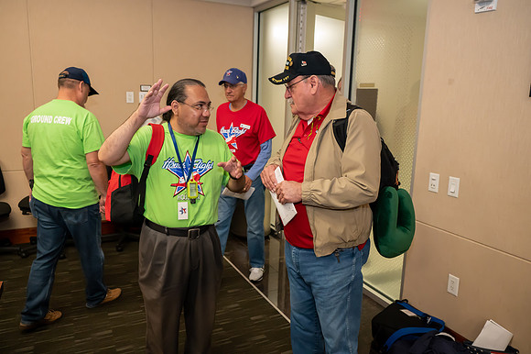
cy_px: 177
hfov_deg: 63.7
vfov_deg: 44.9
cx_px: 266
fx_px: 427
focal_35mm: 29
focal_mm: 29
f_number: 5
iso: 6400
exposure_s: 1/160
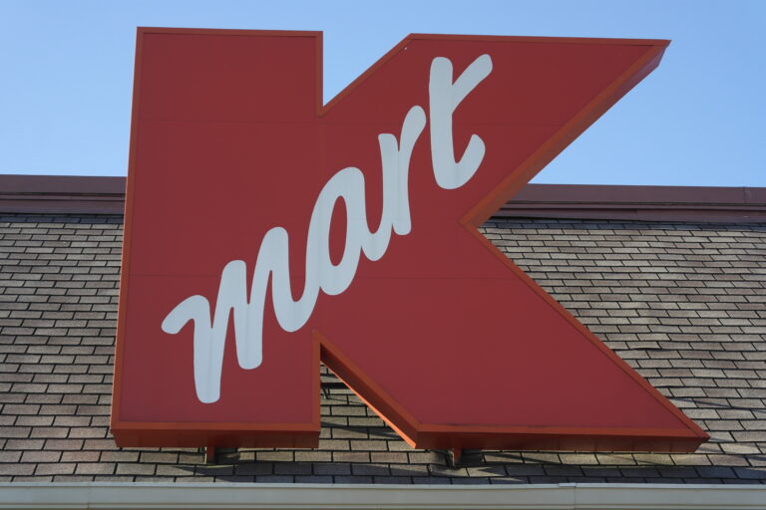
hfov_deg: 26.3
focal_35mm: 77
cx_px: 383
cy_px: 255
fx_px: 1638
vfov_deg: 17.7
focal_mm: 50
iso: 100
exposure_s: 1/160
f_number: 5.6
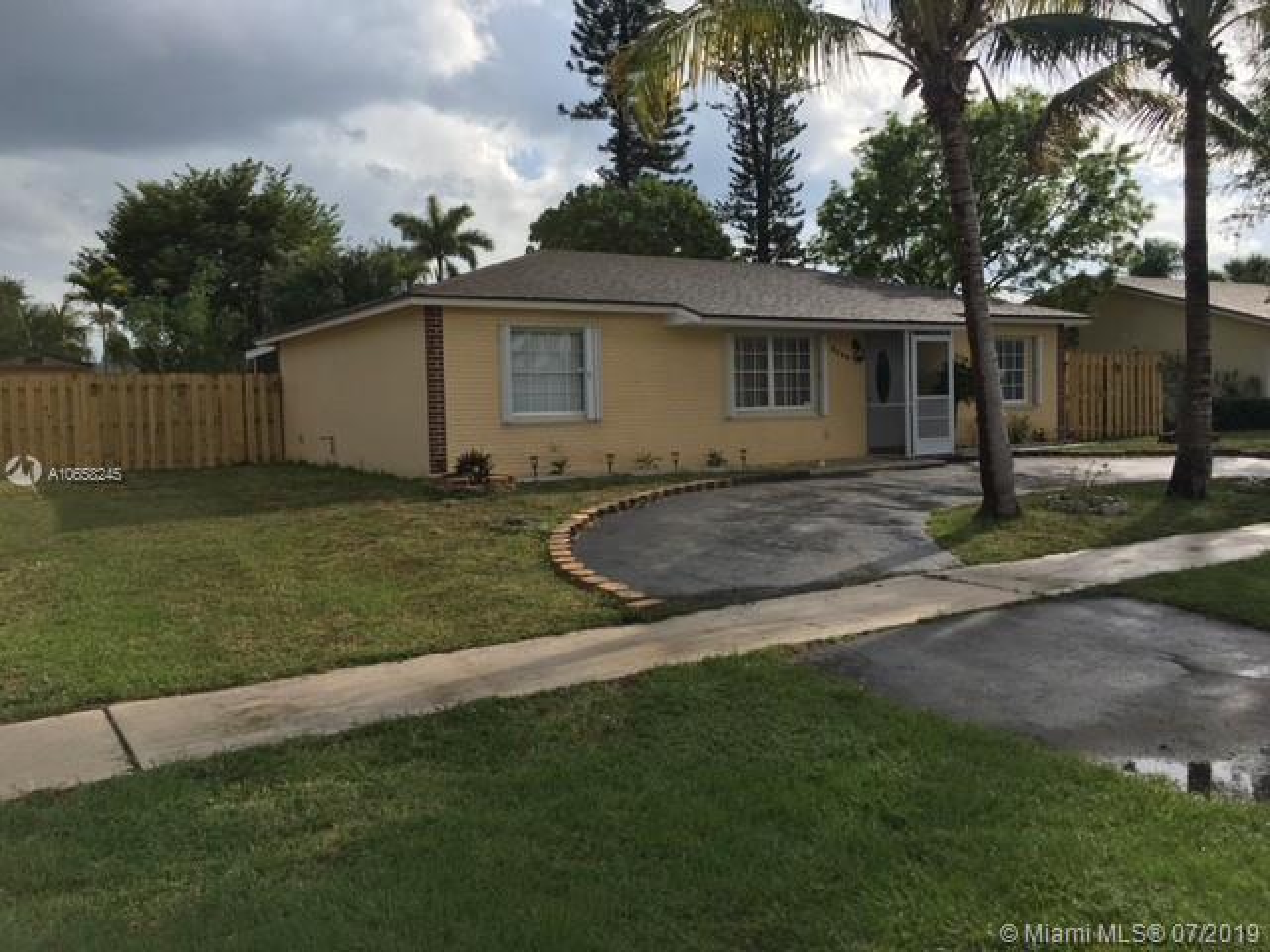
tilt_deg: -0.8
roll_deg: +0.6
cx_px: 635
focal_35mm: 29
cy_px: 476
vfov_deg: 48.2
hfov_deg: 61.7
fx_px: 1064
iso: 25
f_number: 2.2
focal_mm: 4.15
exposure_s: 1/1374
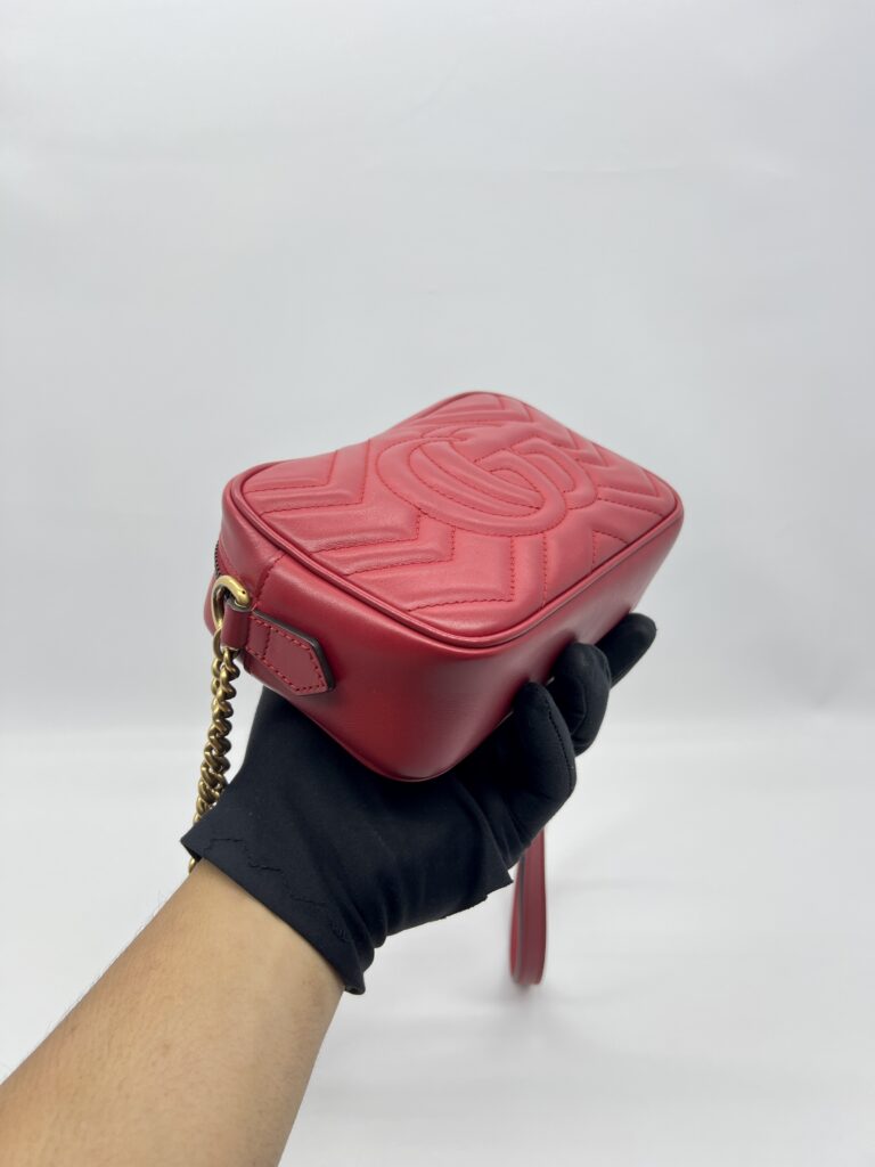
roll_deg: -0.5
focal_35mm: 26
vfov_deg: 67.3
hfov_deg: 53.1
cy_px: 584
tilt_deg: -23.4
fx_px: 876
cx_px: 438
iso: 32
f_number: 1.5
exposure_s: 1/110
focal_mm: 5.7
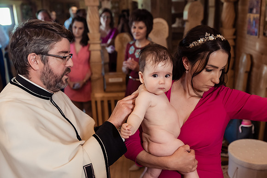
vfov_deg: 33.2
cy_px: 81
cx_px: 148
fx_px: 299
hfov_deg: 48.0
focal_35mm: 40
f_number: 2.8
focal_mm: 36
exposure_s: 1/125
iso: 1250
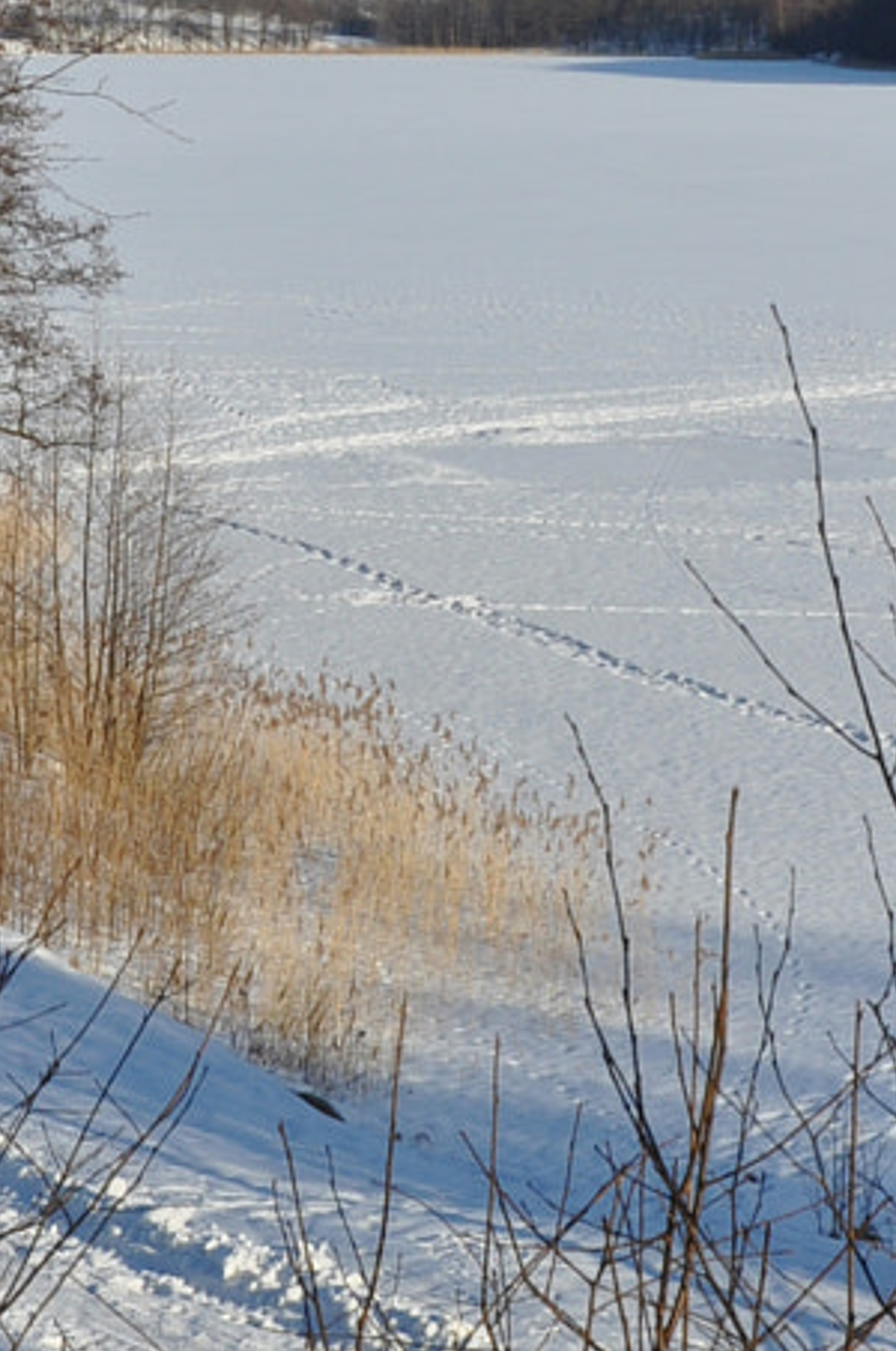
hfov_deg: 10.3
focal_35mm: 133
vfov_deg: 15.3
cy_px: 90
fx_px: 4972
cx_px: 411
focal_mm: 25
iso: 250
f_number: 10
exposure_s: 1/400
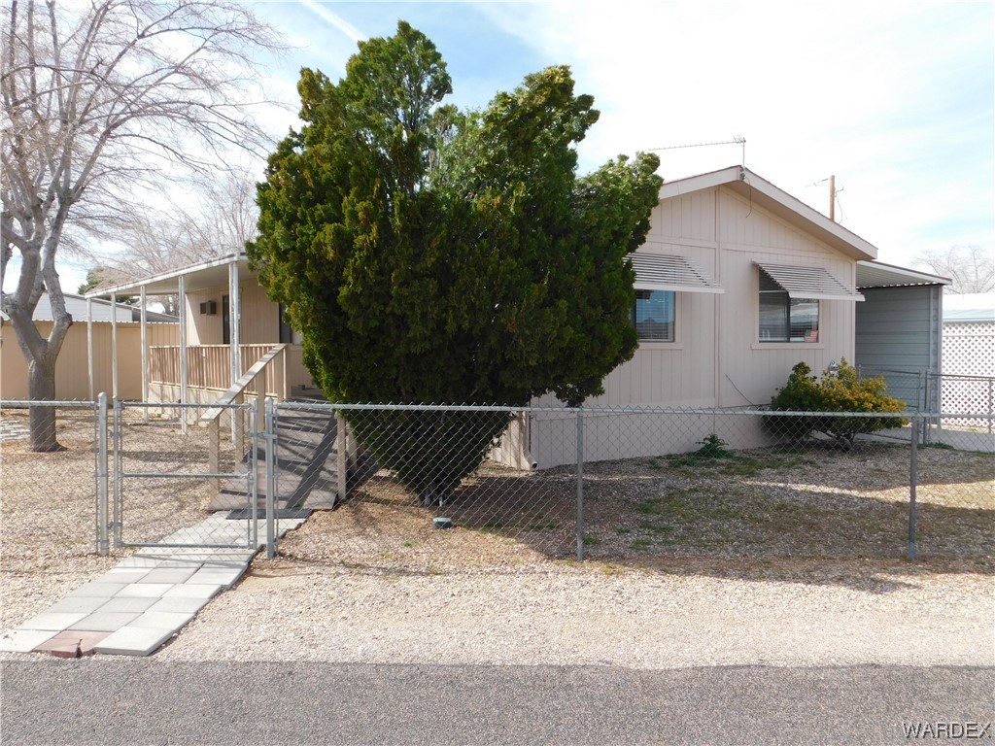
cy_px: 373
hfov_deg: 60.0
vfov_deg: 46.8
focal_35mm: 30
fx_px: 862
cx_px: 498
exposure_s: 1/800
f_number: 3.2
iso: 125
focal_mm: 5.3
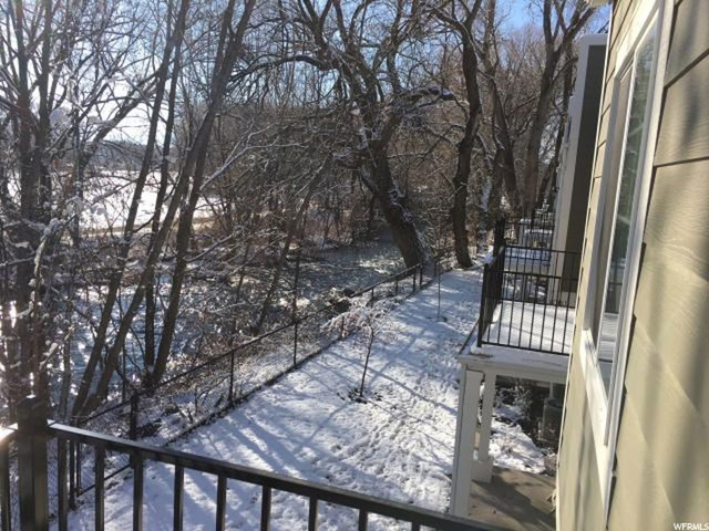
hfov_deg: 61.7
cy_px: 266
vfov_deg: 48.2
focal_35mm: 29
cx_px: 354
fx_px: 594
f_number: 2.2
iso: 25
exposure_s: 1/962
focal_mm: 4.15
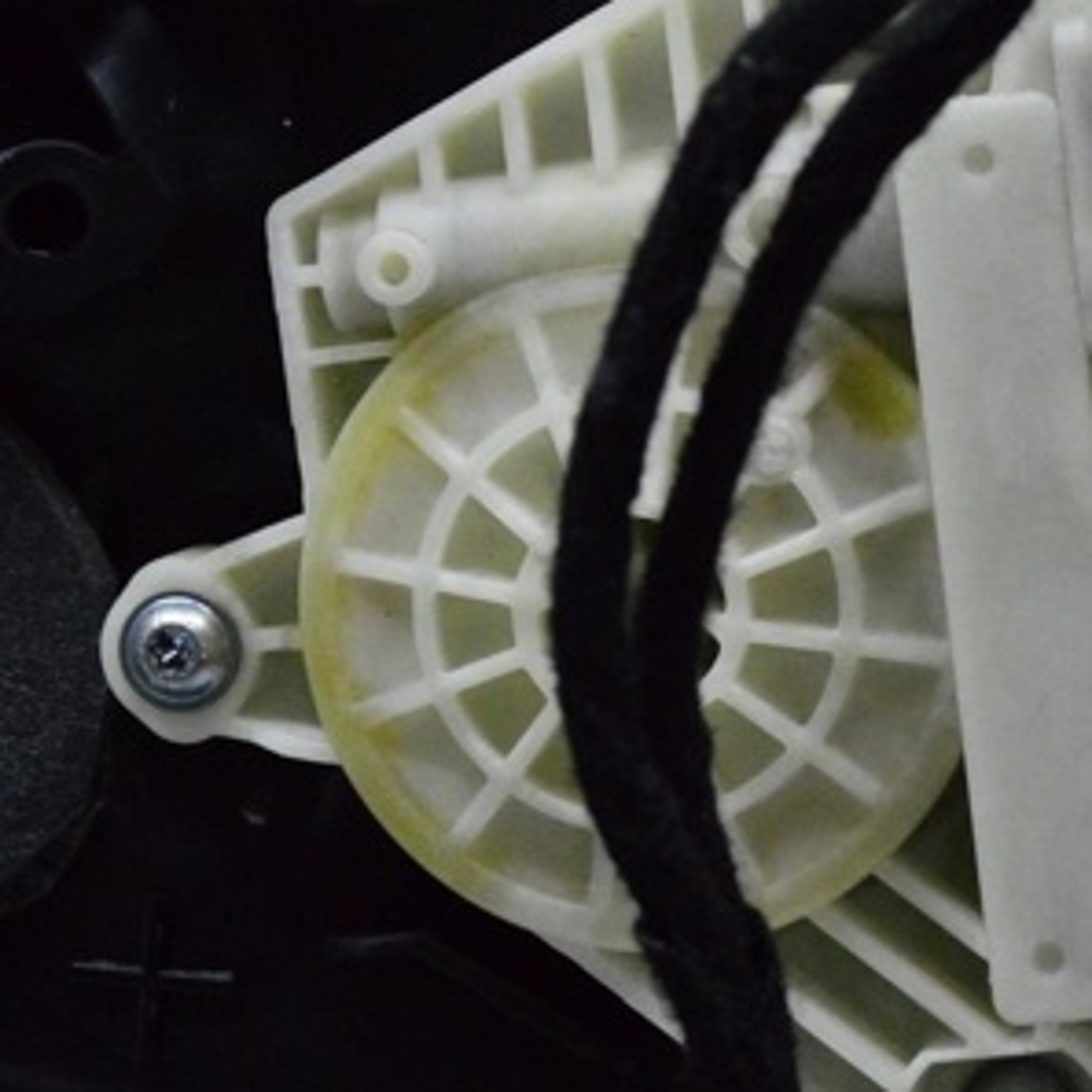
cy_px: 458
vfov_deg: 11.6
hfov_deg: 11.5
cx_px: 1074
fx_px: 5386
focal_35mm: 151
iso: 6400
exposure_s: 1/250
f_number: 8
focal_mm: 55
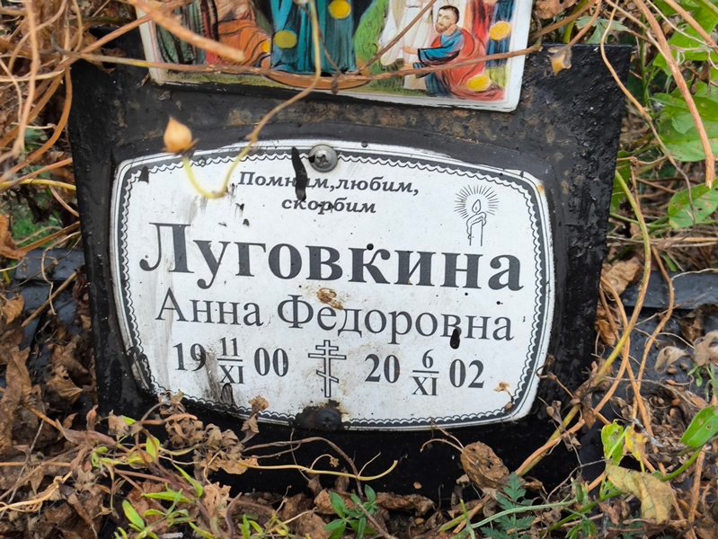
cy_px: 270
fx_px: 1038
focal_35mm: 50
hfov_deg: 38.2
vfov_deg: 29.1
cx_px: 359
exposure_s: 1/60
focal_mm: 4.71
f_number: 1.7
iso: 50
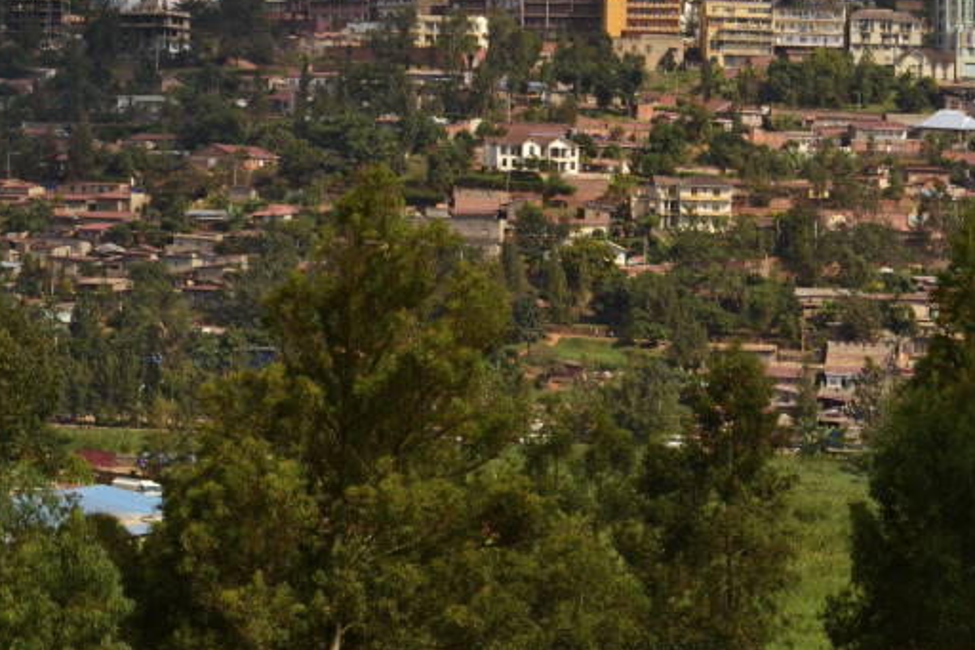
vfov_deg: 10.6
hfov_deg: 15.9
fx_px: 3486
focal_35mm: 129
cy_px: 235
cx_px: 588
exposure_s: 1/125
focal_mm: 55
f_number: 13
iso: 100
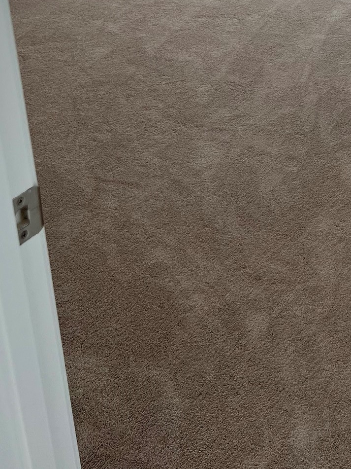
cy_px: -6
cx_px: 362
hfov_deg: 24.7
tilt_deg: -16.9
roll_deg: -0.4
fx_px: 757
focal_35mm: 56
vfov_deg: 31.6
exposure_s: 1/572
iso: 50
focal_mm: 5.7
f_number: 1.5
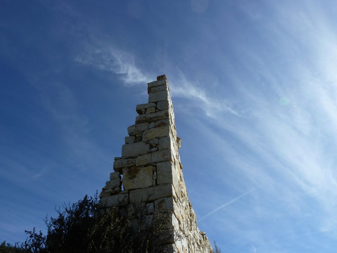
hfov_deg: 69.4
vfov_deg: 54.9
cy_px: 126
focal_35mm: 25
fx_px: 243
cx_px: 168
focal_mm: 4.1
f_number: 5.6
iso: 80
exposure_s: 1/500
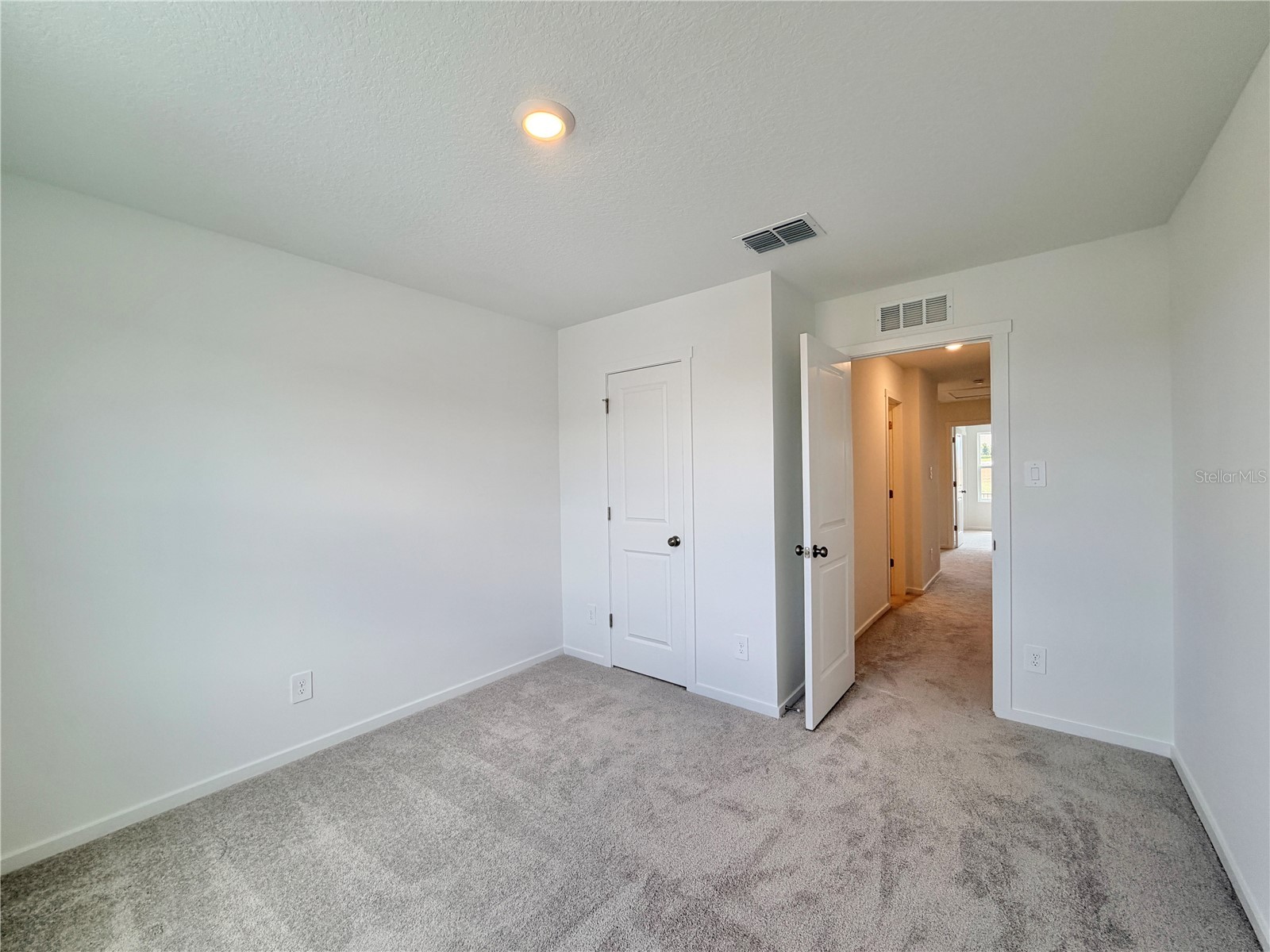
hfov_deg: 102.1
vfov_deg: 85.7
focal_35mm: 14
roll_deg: +0.8
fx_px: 514
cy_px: 476
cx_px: 635
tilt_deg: -0.5
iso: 80
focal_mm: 2.22
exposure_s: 1/120
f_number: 2.2
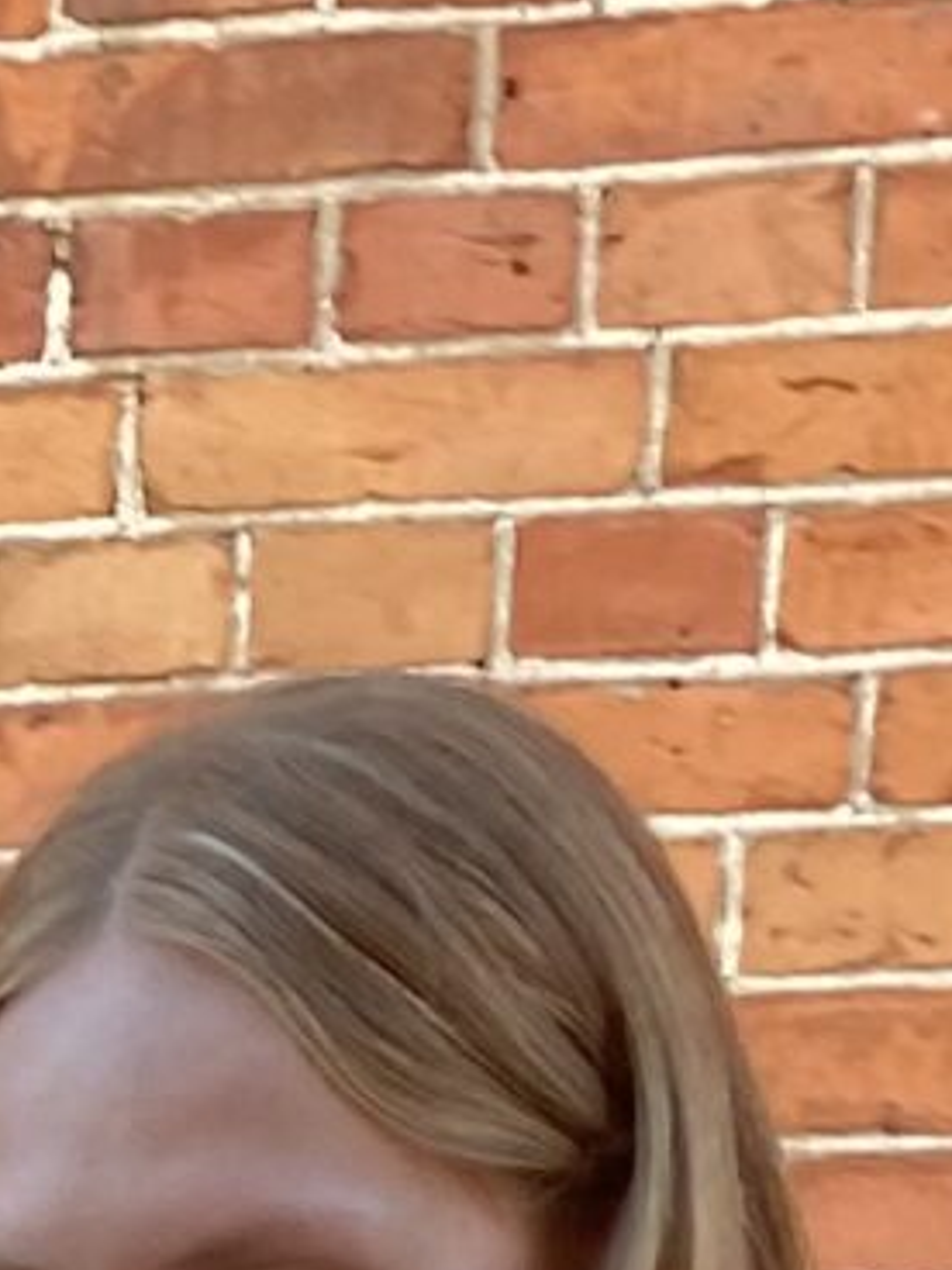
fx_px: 6637
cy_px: 3496
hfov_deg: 7.6
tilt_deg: -9.4
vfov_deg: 9.2
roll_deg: -2.8
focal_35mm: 181
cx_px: -1387
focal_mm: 4.25
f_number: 1.8
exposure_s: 1/122
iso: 32
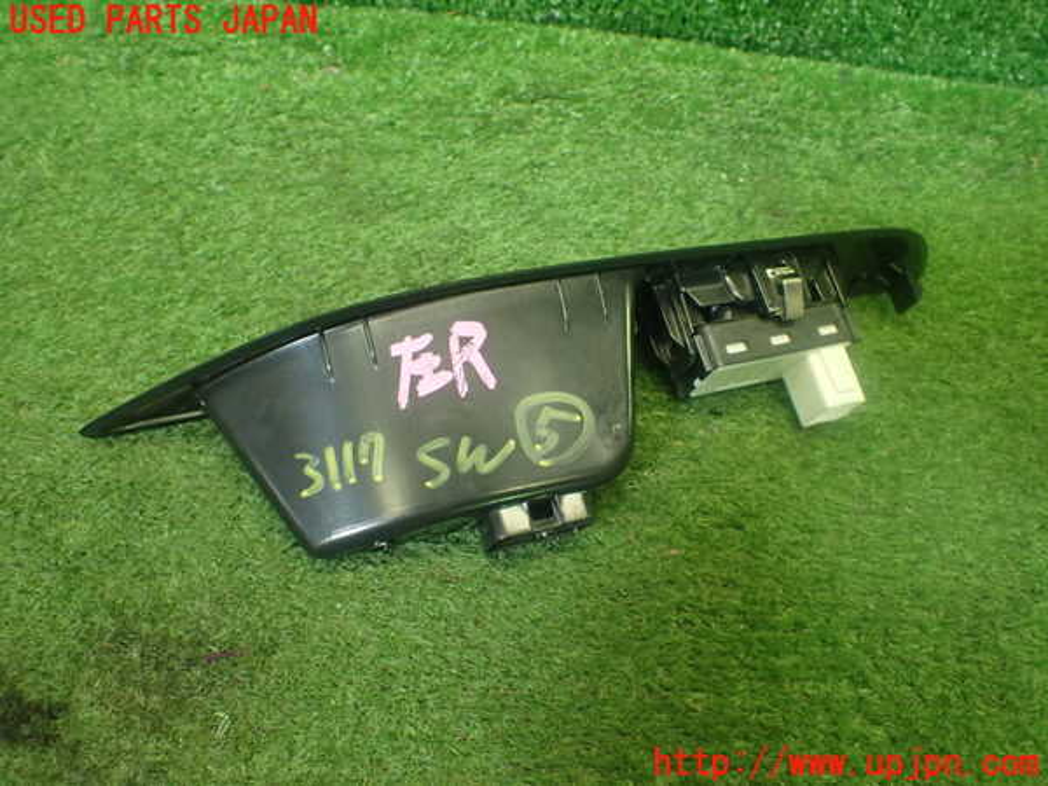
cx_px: 524
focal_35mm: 30
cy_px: 393
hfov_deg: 60.0
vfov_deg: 46.8
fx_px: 908
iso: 500
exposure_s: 1/125
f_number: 2.3
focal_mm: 5.4
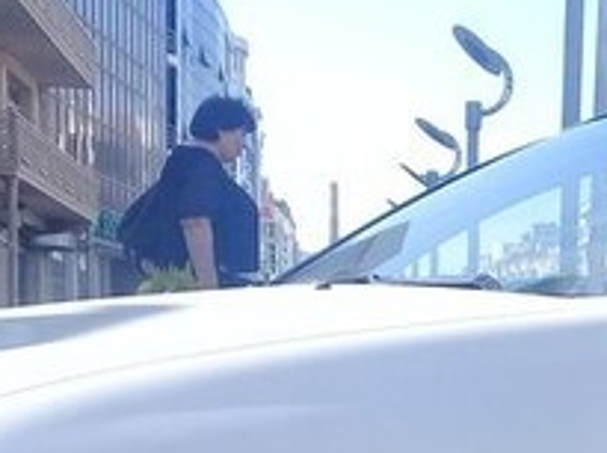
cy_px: 573
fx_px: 1750
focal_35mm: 100
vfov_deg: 14.2
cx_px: 722
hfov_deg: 18.7
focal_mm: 3.3
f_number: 2.2
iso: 50
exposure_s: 1/602
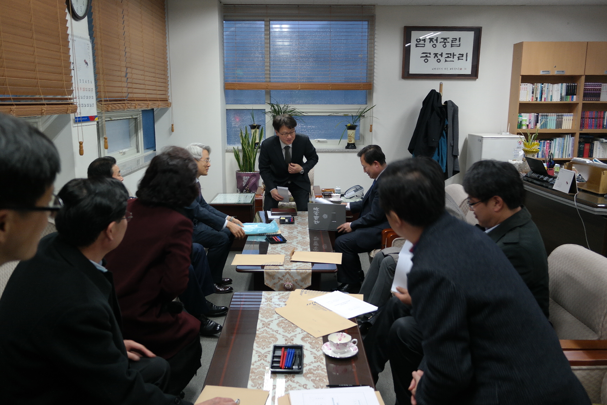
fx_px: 506
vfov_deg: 43.6
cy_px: 202
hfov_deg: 61.9
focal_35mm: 30
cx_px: 304
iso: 400
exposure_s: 1/40
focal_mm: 20
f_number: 3.5
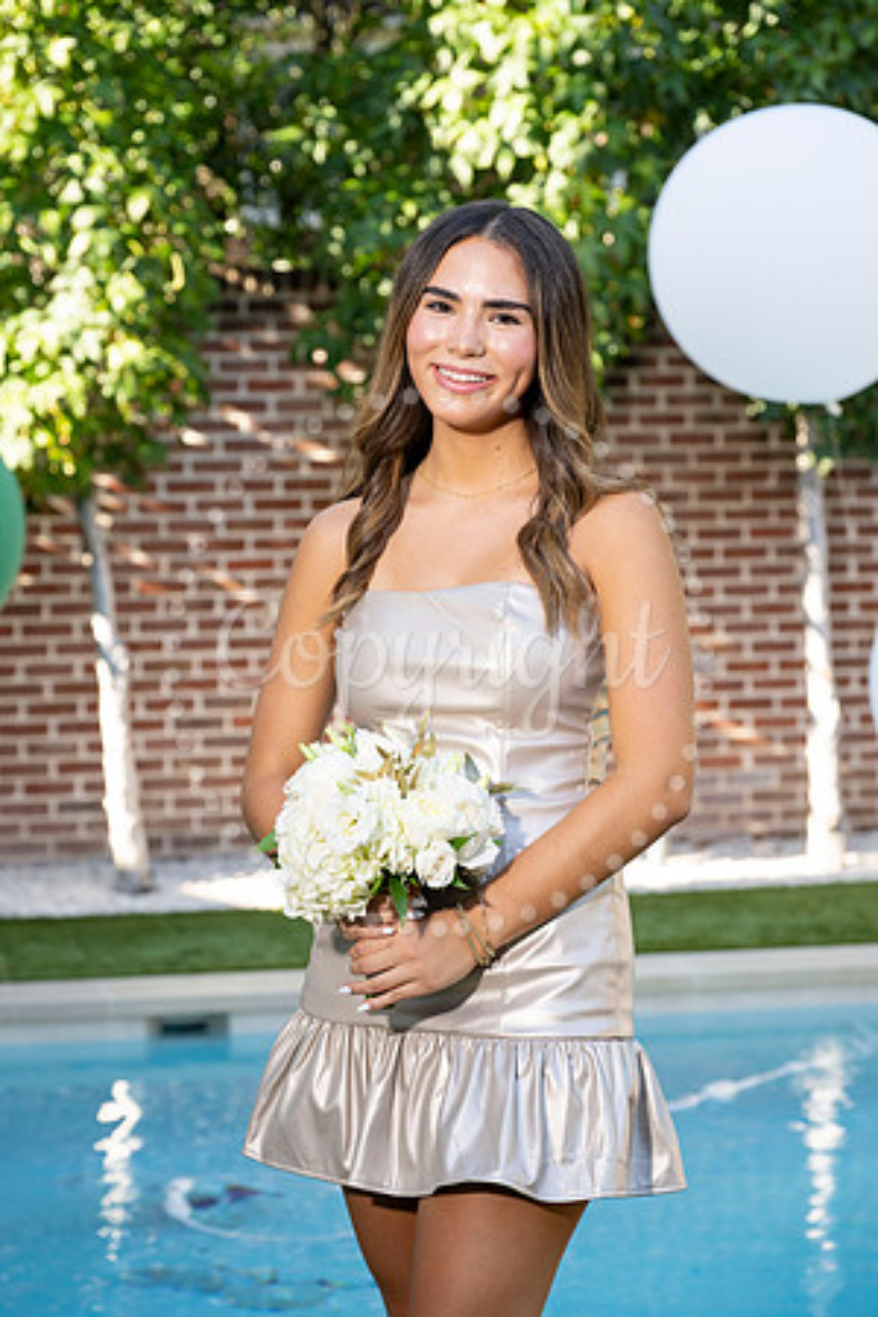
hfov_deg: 15.2
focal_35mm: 90
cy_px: 658
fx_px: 3292
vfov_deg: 22.6
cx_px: 439
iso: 400
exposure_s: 1/200
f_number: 5.6
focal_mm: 90
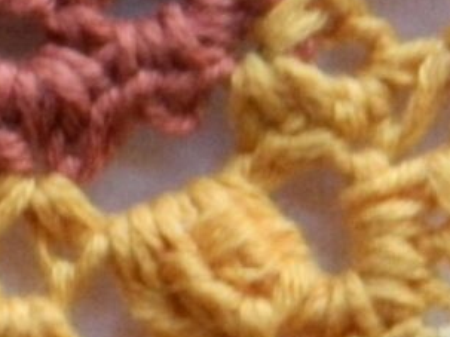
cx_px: -740
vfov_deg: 2.7
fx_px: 7212
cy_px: 166
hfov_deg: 3.5
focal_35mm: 555
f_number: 4.2
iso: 400
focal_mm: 15.1
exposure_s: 1/40
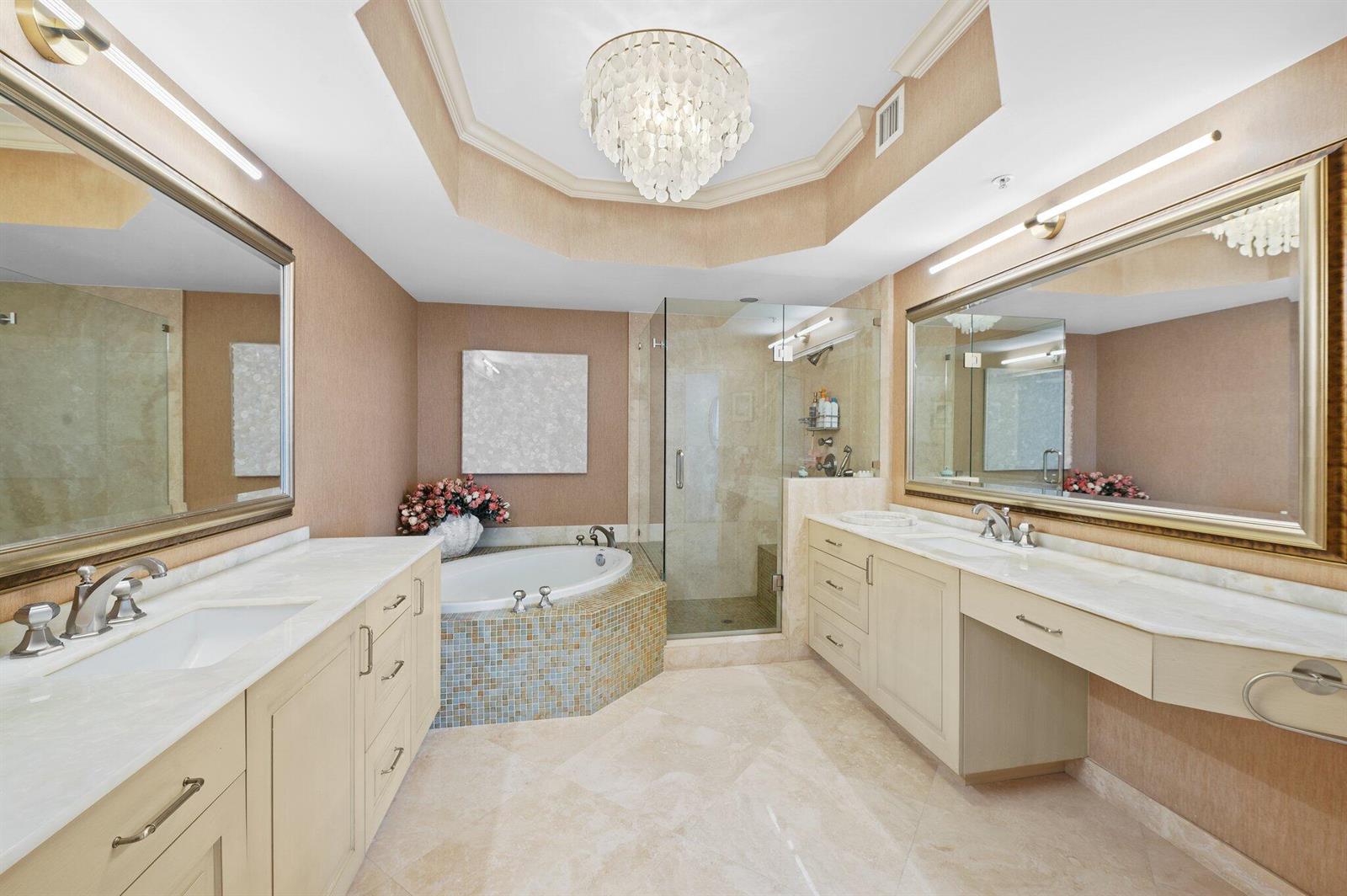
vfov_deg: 81.1
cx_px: 674
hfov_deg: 104.3
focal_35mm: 14
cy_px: 448
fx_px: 523
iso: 200
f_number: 8
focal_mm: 14
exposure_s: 1/2
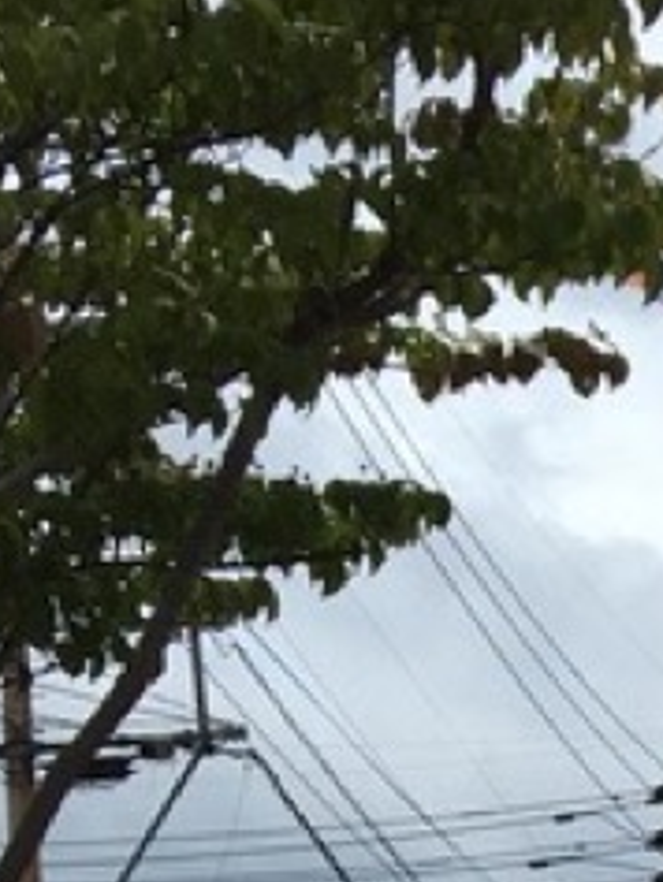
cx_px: 1669
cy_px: 1797
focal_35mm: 171
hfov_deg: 7.9
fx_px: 4363
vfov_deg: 10.5
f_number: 2.2
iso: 25
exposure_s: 1/2849
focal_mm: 4.15
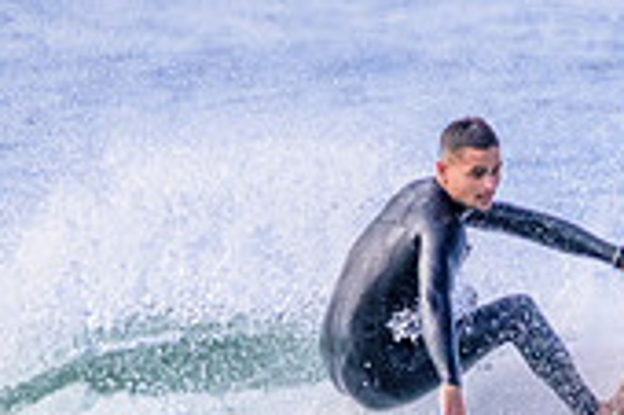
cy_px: 564
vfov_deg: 0.5
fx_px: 47377
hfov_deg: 0.8
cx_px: 650
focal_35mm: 2736
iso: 4000
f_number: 11
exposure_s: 1/2000
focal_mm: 800
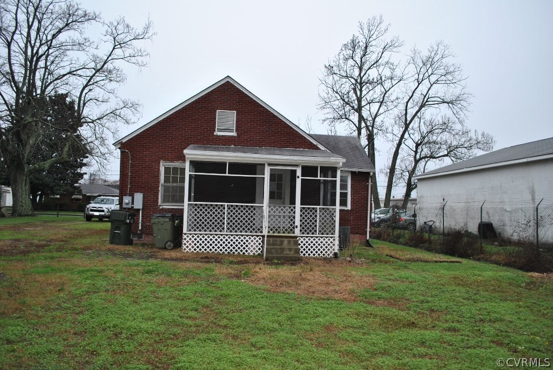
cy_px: 185
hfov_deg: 67.3
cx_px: 276
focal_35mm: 27
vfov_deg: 48.0
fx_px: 415
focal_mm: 18
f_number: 3.5
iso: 160
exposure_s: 1/125
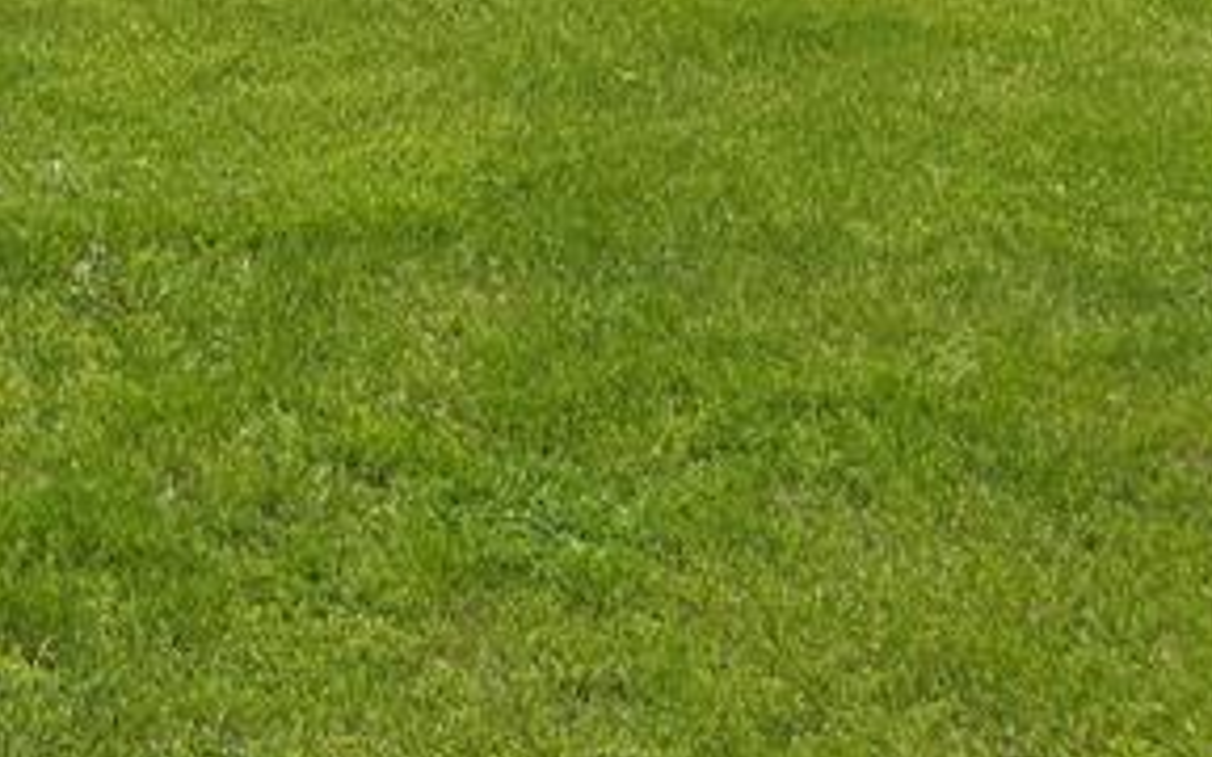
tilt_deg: -5.0
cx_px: -547
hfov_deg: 18.9
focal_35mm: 98
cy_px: -744
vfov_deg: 11.9
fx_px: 3237
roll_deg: +1.2
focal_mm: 5.96
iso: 50
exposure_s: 1/5618
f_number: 1.6
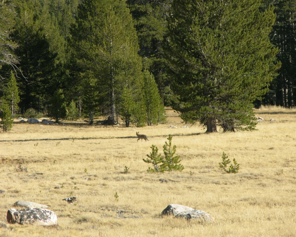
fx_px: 2654
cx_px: 150
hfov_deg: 6.4
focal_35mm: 303
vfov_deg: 5.1
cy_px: 115
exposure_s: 1/204
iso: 50
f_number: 5.3
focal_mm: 71.2
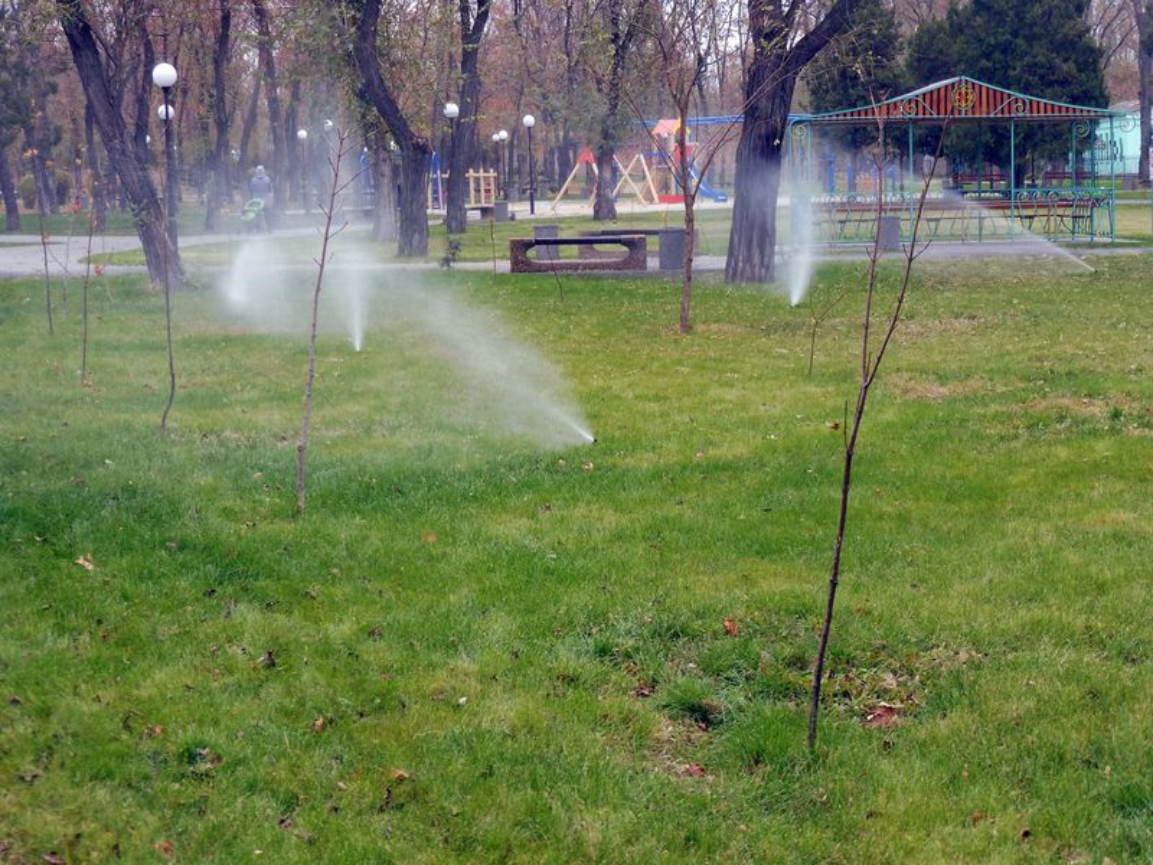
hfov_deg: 29.4
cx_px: 576
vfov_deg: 22.3
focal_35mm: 66
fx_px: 2198
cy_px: 432
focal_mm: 11.7
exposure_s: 1/60
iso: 100
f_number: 4.9
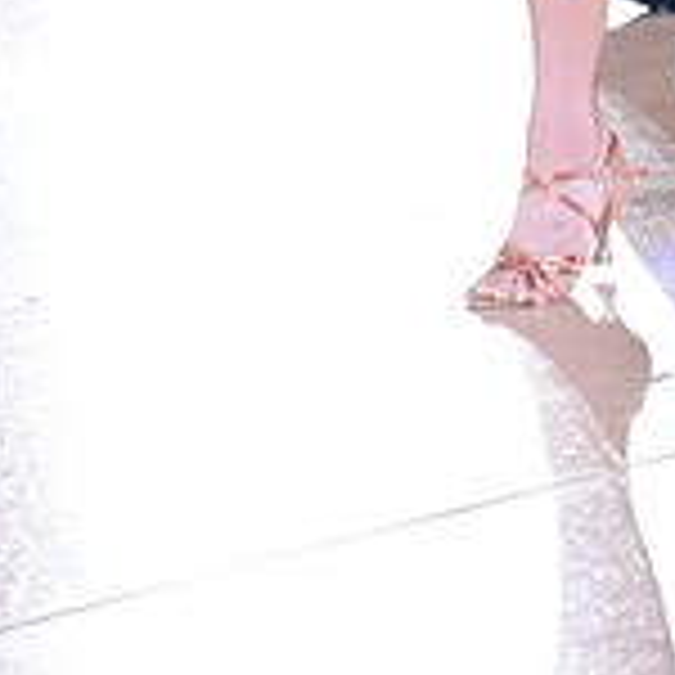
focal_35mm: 230
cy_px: -598
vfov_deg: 7.4
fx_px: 5074
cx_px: 200
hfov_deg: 7.6
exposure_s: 1/400
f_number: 2.8
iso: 2500
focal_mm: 70
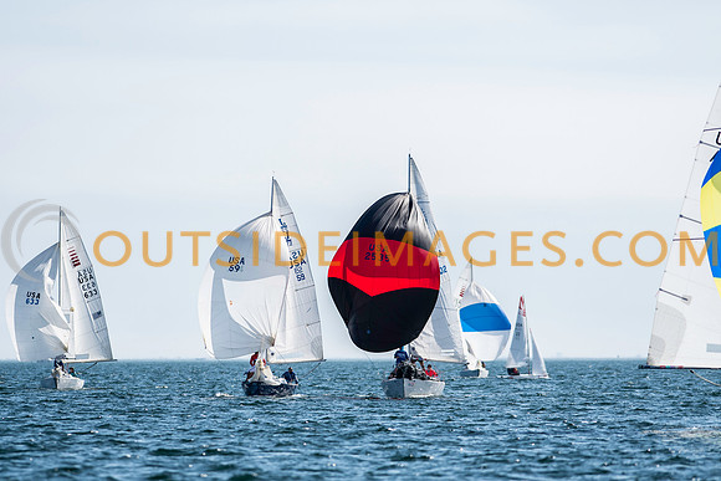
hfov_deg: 4.5
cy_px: 240
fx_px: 9137
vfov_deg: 3.0
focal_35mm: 456
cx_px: 360
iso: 200
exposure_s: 1/3200
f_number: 5
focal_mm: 300
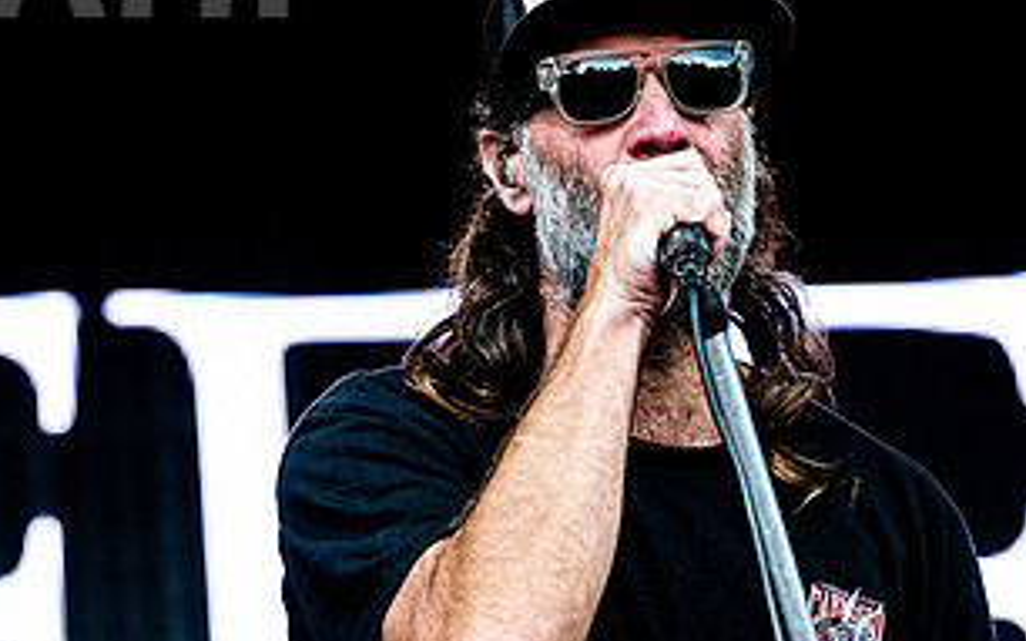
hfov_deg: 8.3
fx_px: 7016
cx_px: 805
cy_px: 351
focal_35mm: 251
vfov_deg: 5.2
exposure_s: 1/500
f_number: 5.6
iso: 1800
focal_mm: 130
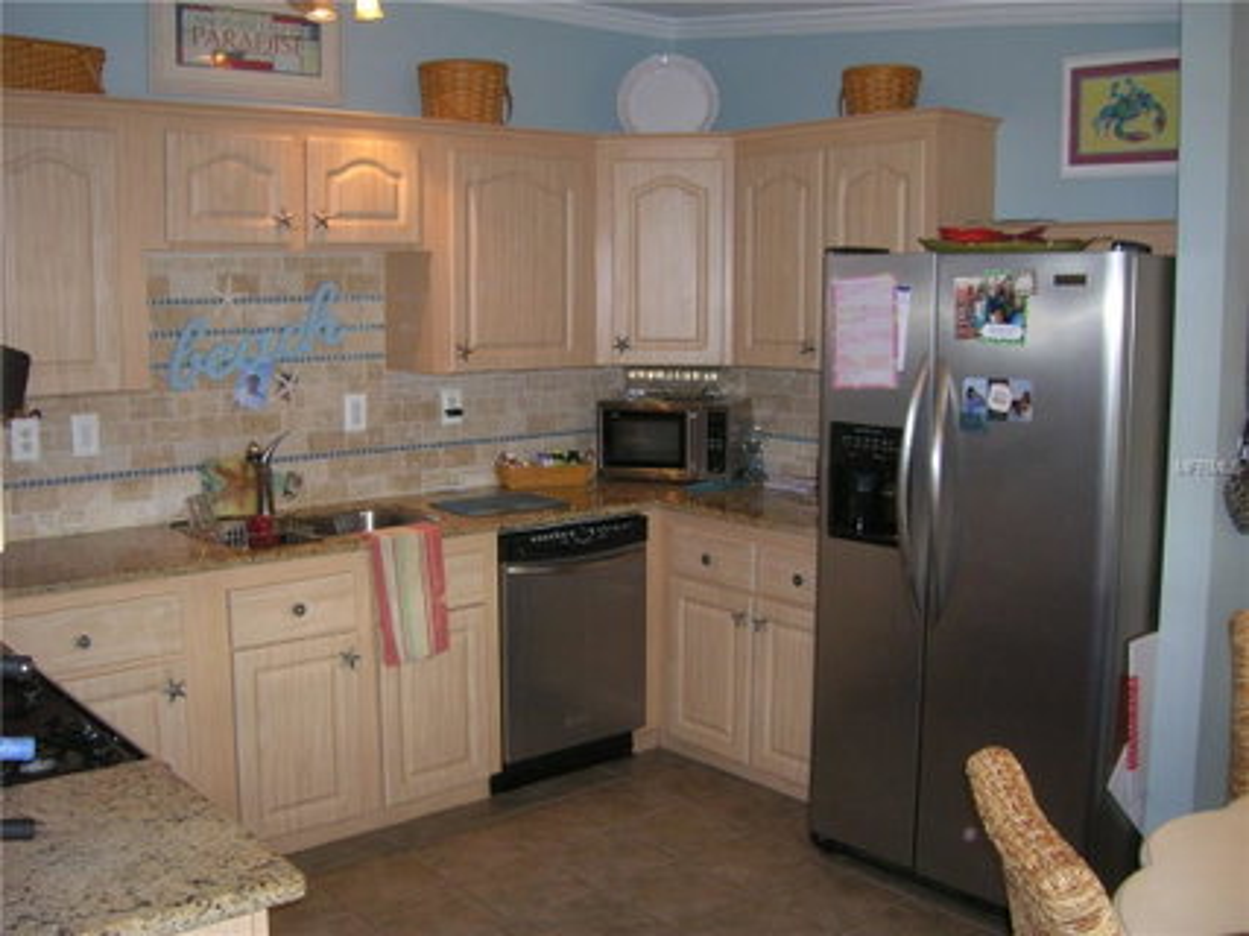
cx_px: 624
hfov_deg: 52.6
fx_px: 1263
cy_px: 468
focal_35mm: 35
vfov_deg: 40.7
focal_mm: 5.8
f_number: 2.9
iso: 124
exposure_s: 1/60.1
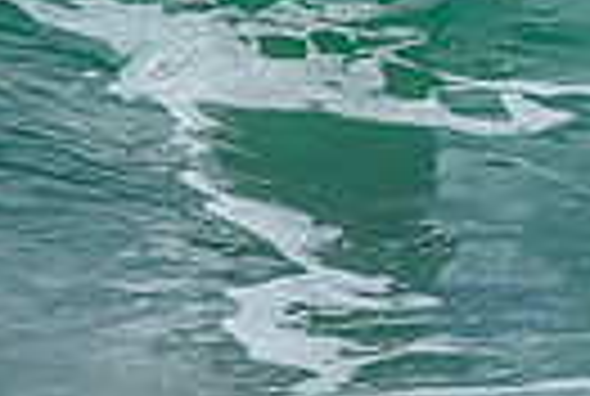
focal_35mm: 4860
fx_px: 79831
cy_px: -294
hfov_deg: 0.4
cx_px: 682
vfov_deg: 0.3
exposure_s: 1/2000
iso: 360
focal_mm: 800
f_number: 6.3
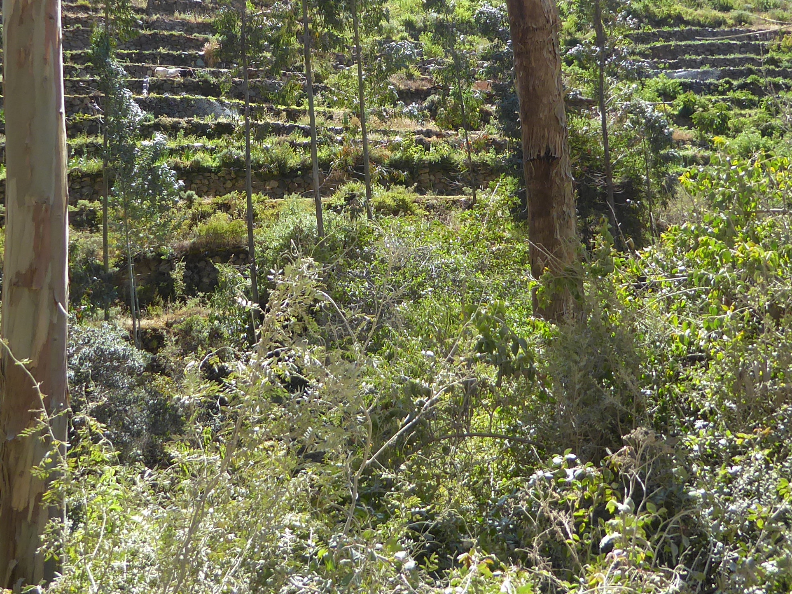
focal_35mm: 52
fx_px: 1190
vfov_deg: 27.5
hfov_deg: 36.7
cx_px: 329
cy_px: 122
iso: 100
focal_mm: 4.3
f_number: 3.3
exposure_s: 1/250
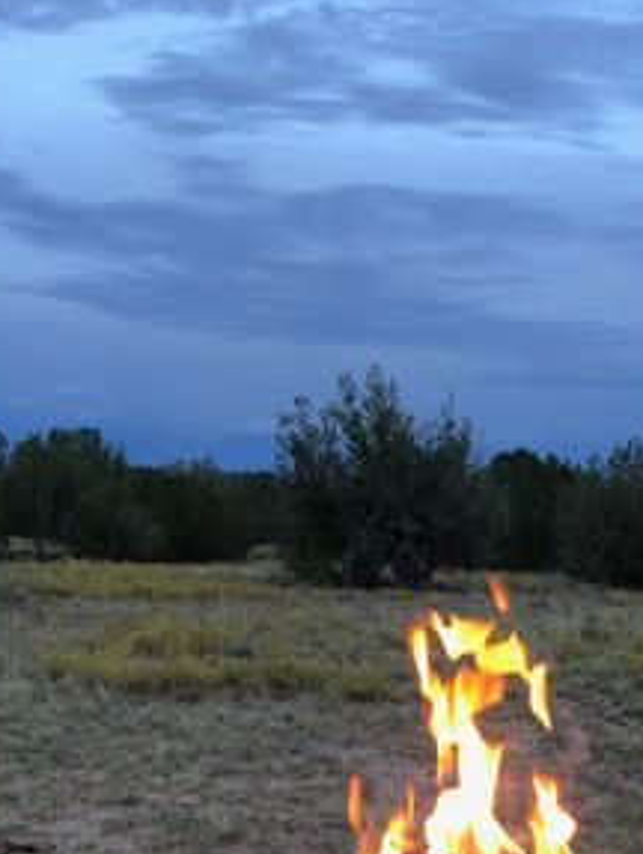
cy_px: 628
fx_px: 1384
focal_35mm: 56
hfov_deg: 26.2
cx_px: 317
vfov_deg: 33.7
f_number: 1.8
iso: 40
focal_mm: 4
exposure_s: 1/15
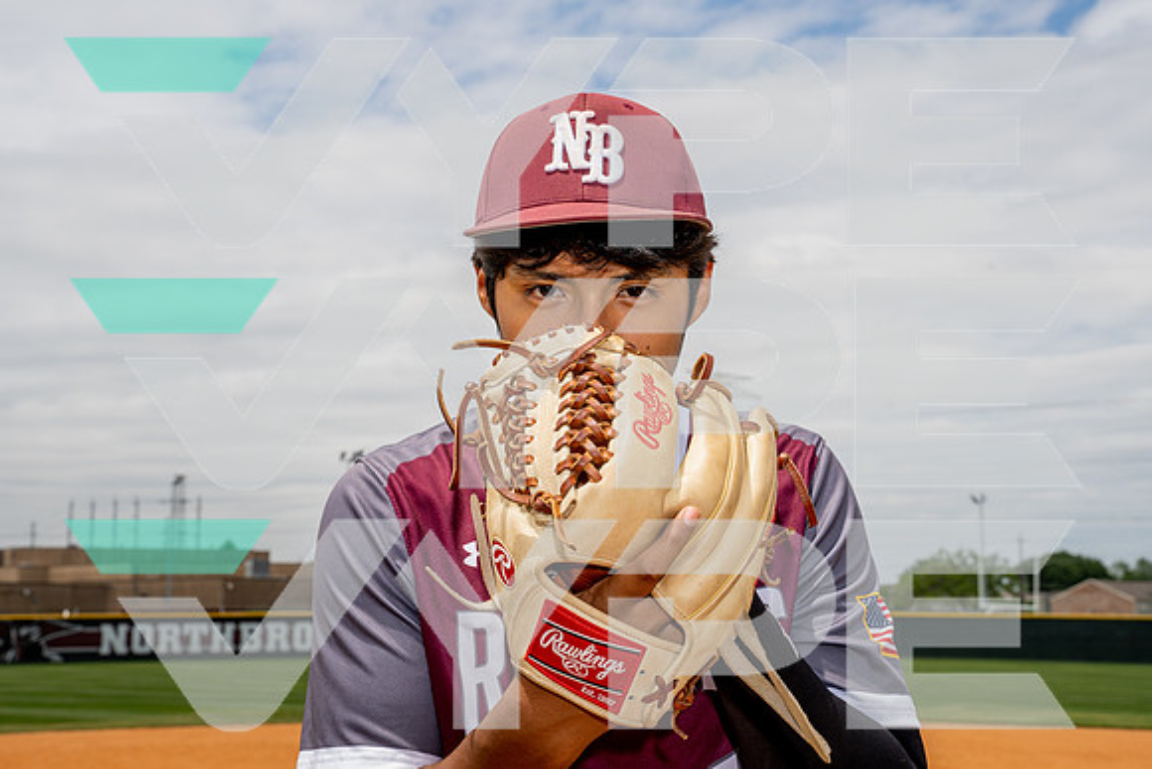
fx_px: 1674
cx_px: 561
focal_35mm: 52
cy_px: 385
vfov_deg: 25.9
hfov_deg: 38.0
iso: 100
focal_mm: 50
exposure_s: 1/250
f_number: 10
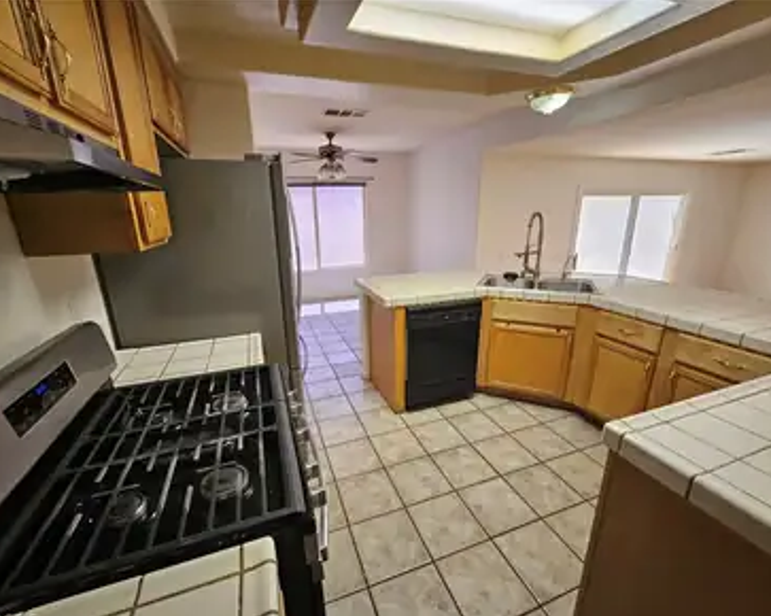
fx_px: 319
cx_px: 372
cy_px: 316
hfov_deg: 100.7
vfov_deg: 87.9
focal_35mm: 14
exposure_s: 1/60
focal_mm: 1.7
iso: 80
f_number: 2.2
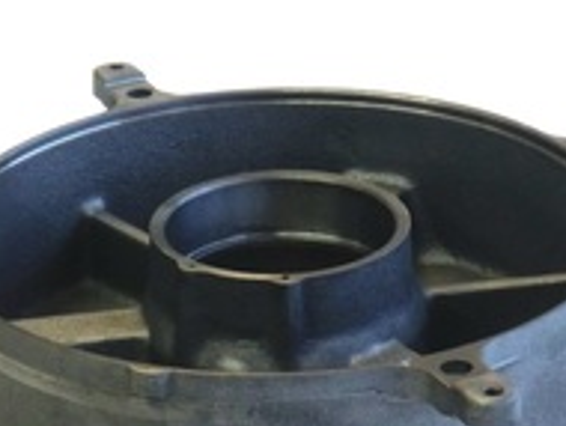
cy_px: 377
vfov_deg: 9.9
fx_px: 2456
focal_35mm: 150
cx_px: 274
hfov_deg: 13.1
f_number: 4.3
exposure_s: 1/60
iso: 200
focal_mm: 11.16
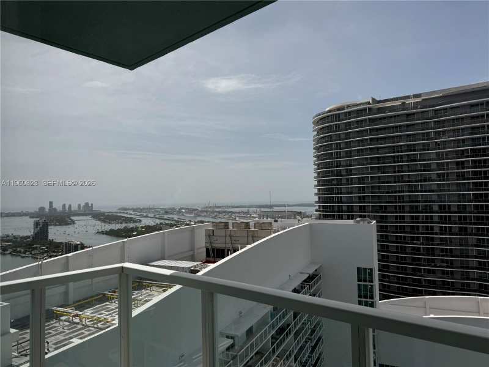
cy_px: 184
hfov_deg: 71.6
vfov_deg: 56.8
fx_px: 339
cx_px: 244
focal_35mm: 24
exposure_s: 1/6410
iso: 80
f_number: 1.78
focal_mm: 6.76
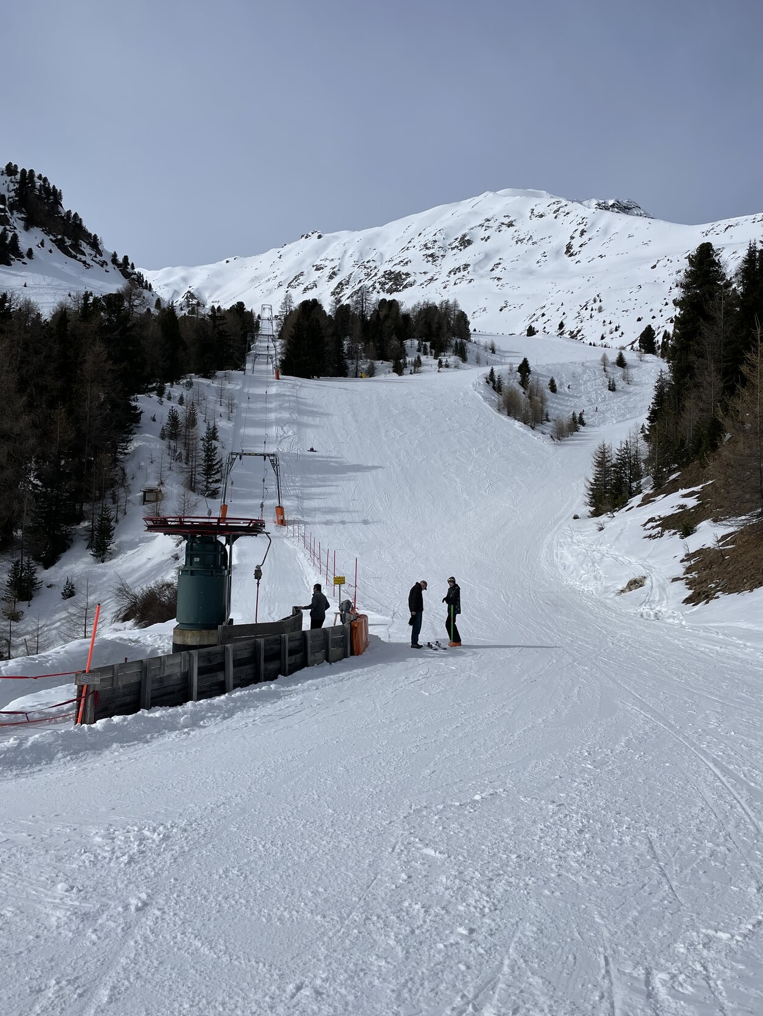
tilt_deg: +3.9
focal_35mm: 28
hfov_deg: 49.8
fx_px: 823
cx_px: 383
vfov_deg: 63.4
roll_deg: -1.2
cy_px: 513
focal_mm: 4.2
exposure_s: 1/13333
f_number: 1.6
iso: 32
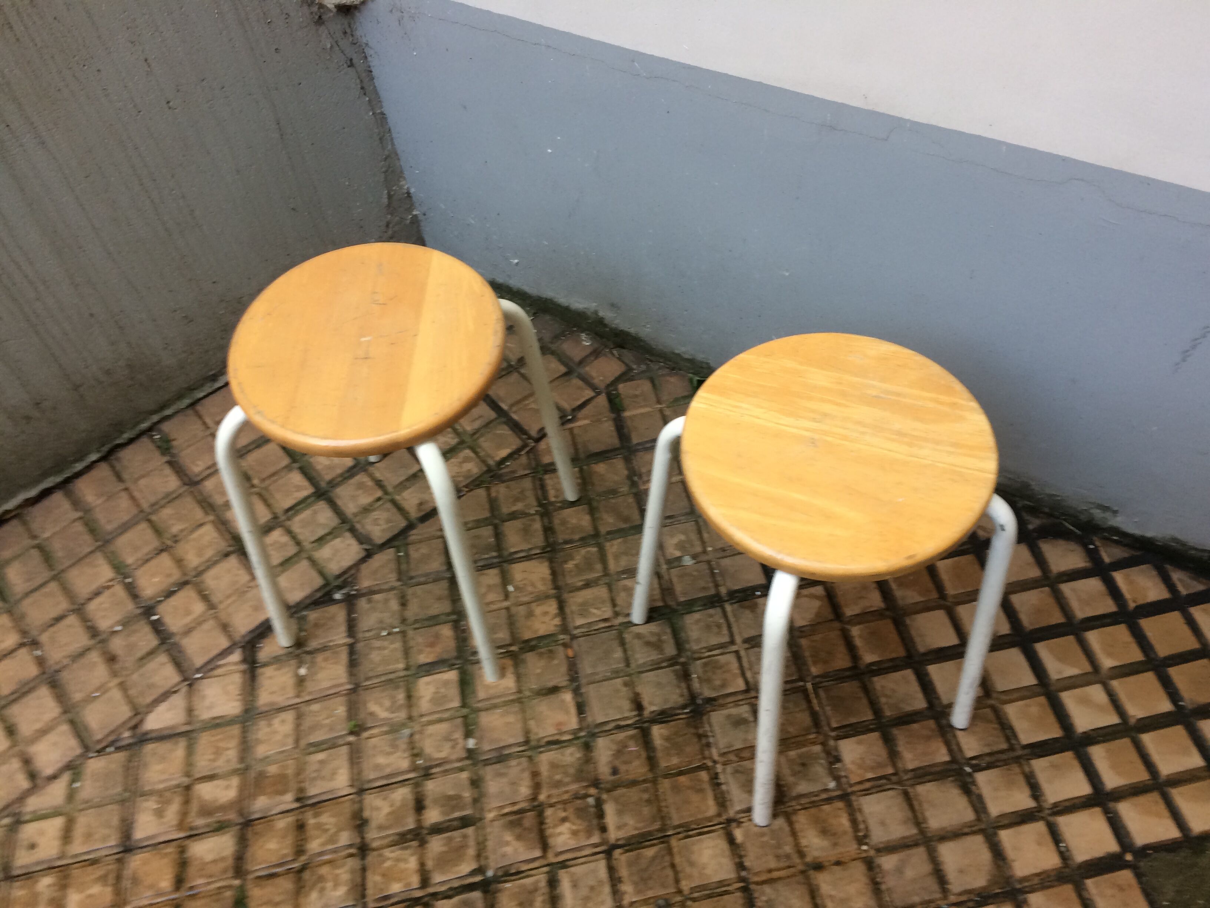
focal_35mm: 29
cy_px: 454
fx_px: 1014
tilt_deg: -51.4
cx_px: 605
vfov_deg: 48.2
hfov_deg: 61.7
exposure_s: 1/33
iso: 40
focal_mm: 4.15
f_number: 2.2
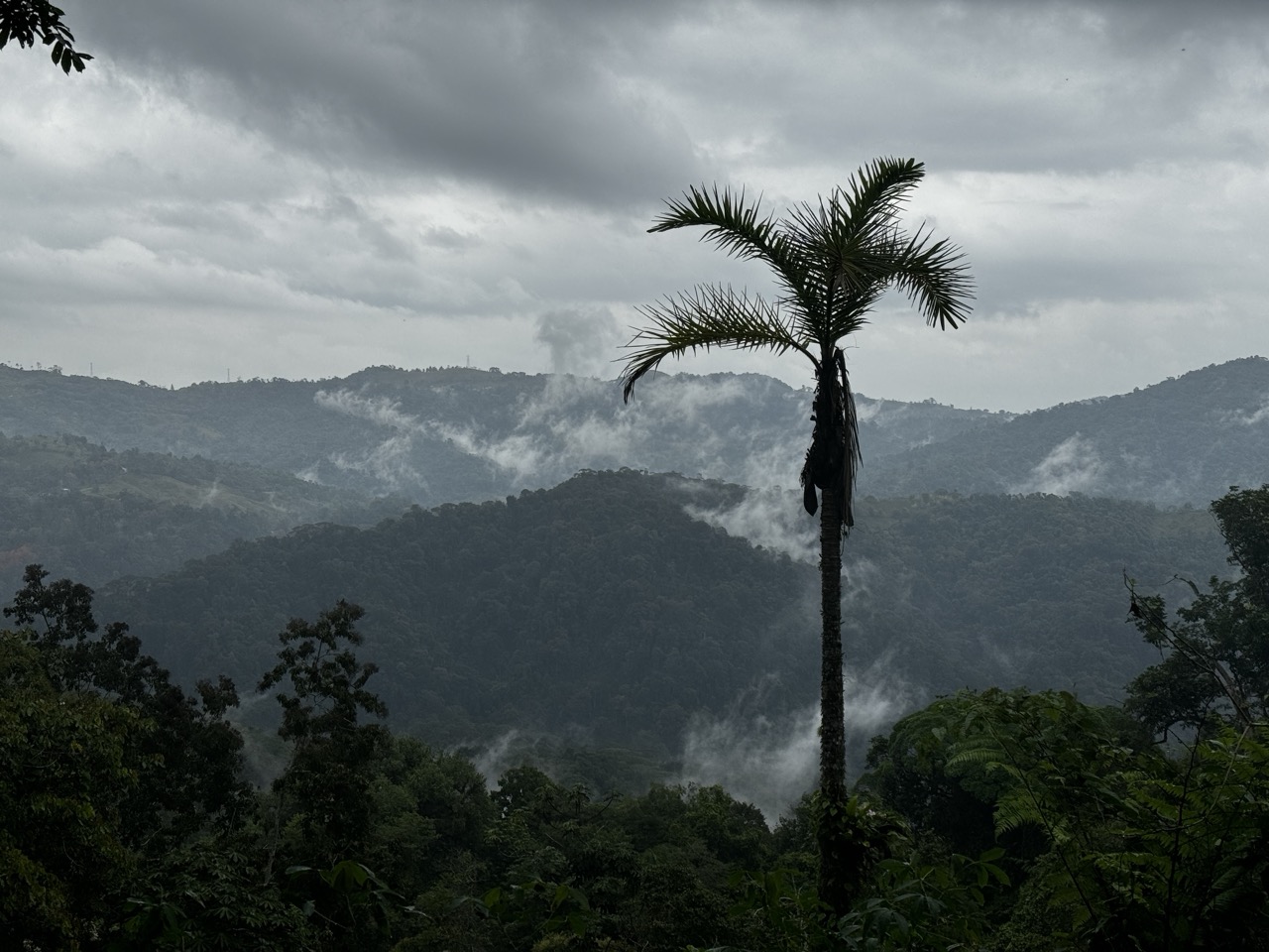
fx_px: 1760
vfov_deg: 30.3
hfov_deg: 39.7
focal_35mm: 48
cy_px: 476
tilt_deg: -2.2
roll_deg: -0.5
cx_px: 634
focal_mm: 6.86
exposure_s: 1/3597
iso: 64
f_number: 1.78
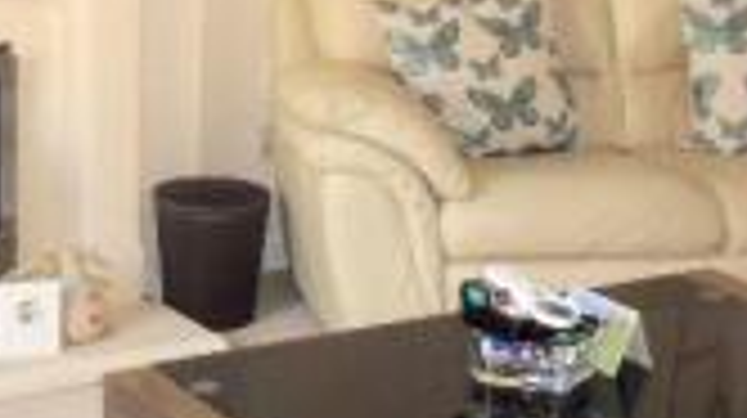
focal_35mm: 92
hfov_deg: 22.5
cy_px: 178
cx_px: 47
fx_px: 1821
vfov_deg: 13.1
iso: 200
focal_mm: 4.2
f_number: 3.3
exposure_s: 1/30
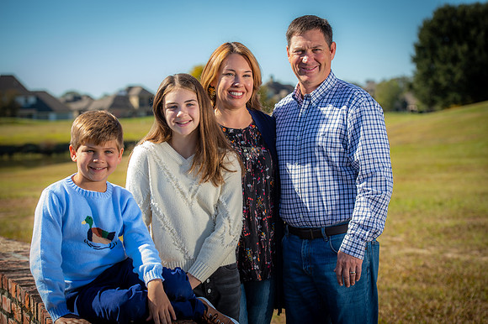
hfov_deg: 23.7
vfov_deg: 15.9
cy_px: 162
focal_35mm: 86
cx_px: 244
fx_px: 1165
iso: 50
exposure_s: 1/250
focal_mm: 86
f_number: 5
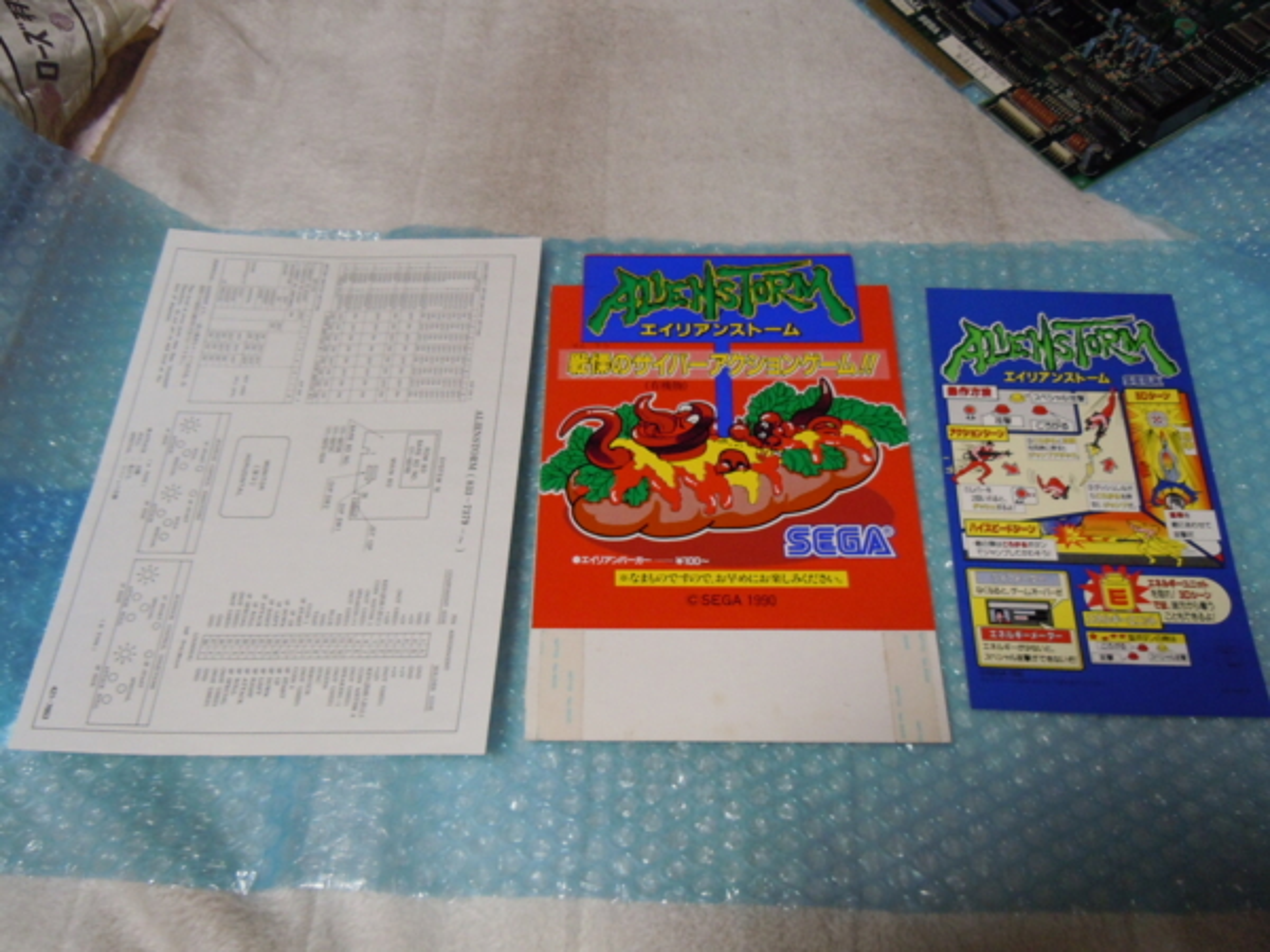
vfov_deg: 46.8
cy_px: 476
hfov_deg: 60.0
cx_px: 635
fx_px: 1101
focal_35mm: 30
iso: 400
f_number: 3.5
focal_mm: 5.4
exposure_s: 1/30
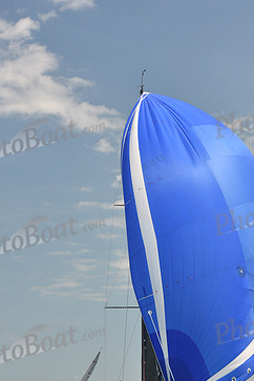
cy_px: 278
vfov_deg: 18.2
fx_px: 1185
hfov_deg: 12.2
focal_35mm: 112
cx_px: 160
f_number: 5
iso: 320
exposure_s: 1/1250
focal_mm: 70
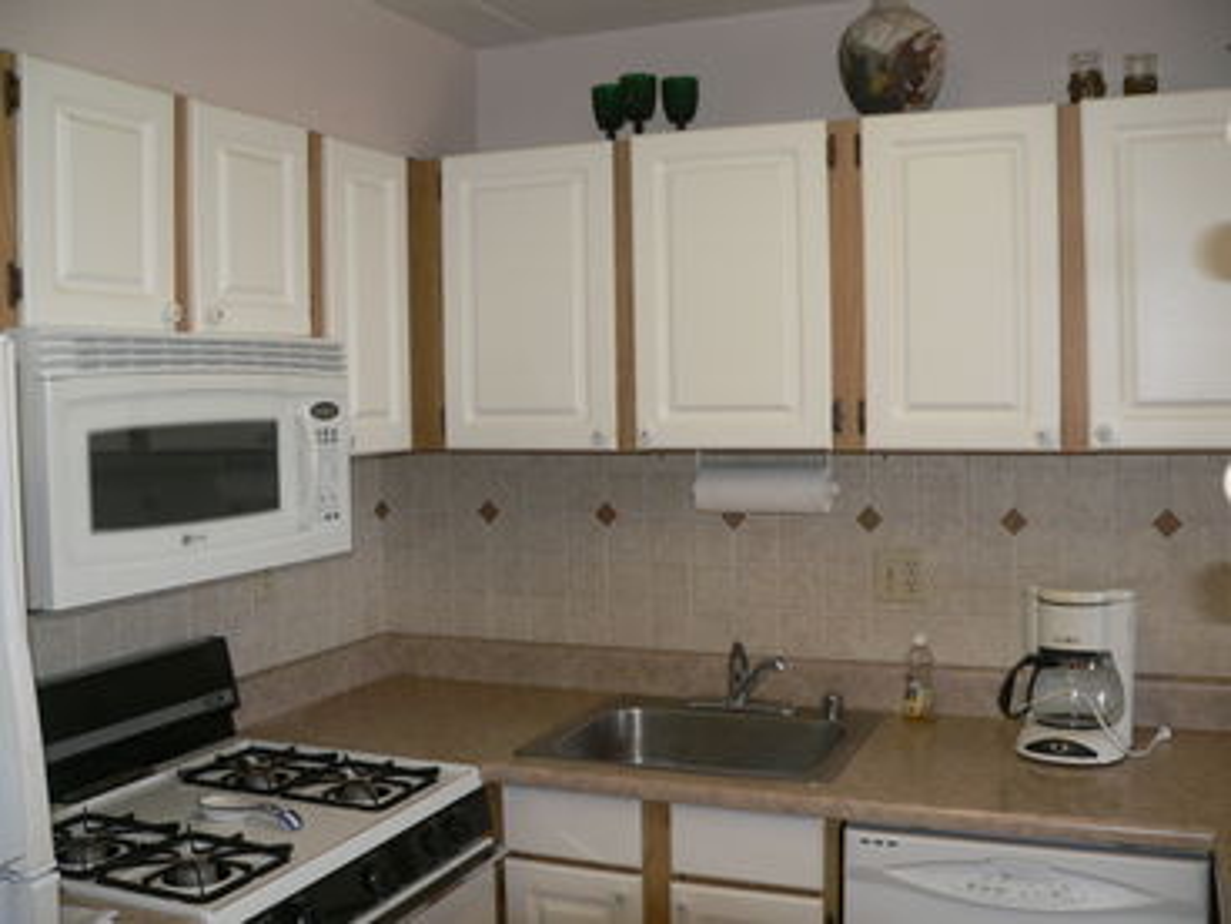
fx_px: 1280
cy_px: 462
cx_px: 616
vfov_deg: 39.7
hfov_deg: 51.4
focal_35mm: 36
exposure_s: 1/30
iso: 100
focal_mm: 6
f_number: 2.8
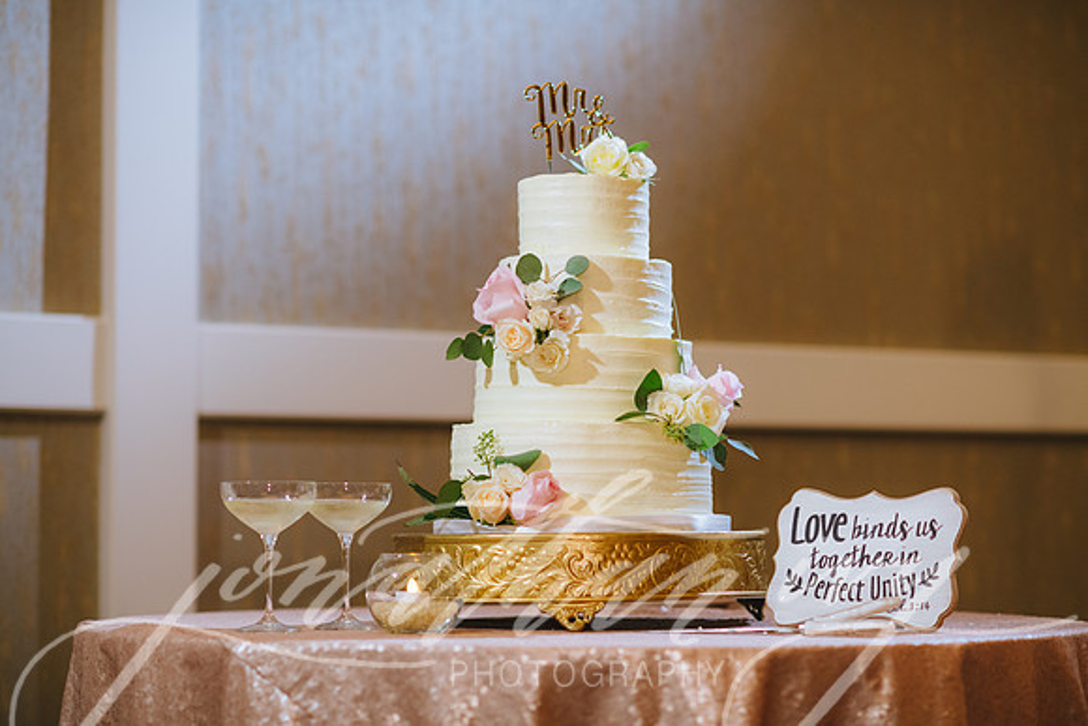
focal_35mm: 85
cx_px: 544
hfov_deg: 23.9
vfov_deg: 16.1
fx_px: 2569
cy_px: 363
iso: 640
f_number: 2.2
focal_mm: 85
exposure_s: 1/80
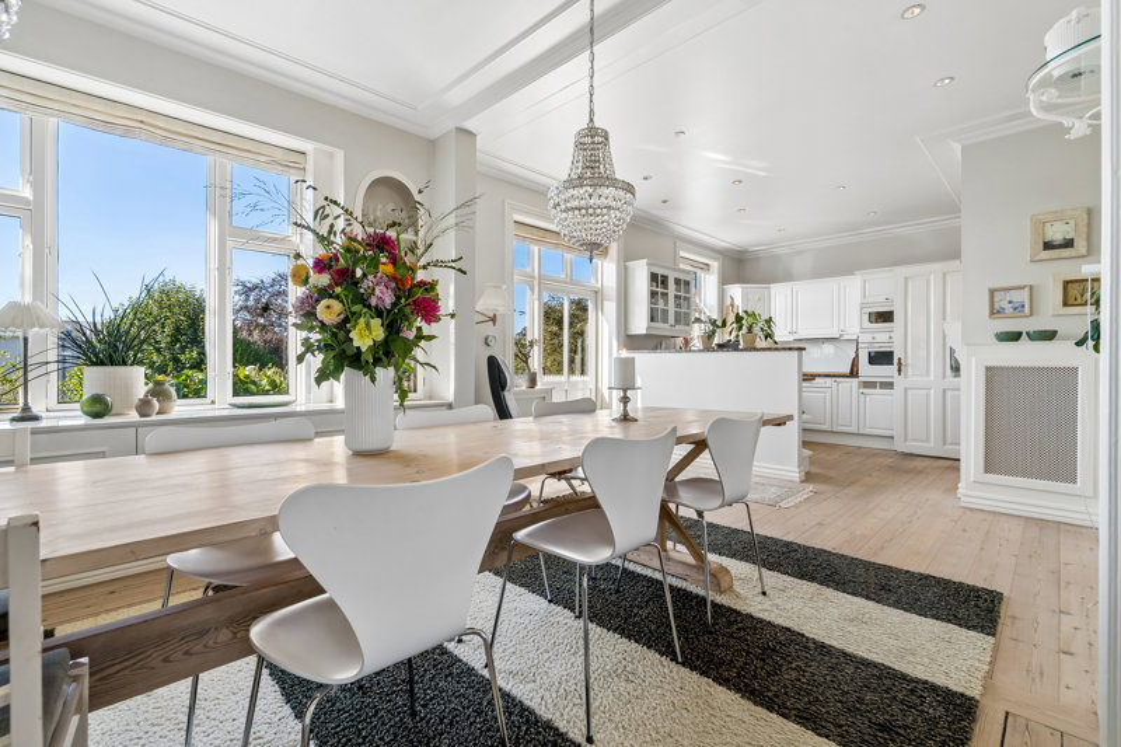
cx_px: 560
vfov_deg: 77.3
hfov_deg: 100.4
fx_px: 467
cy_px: 374
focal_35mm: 15
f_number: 8
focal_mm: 10
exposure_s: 1/60
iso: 200
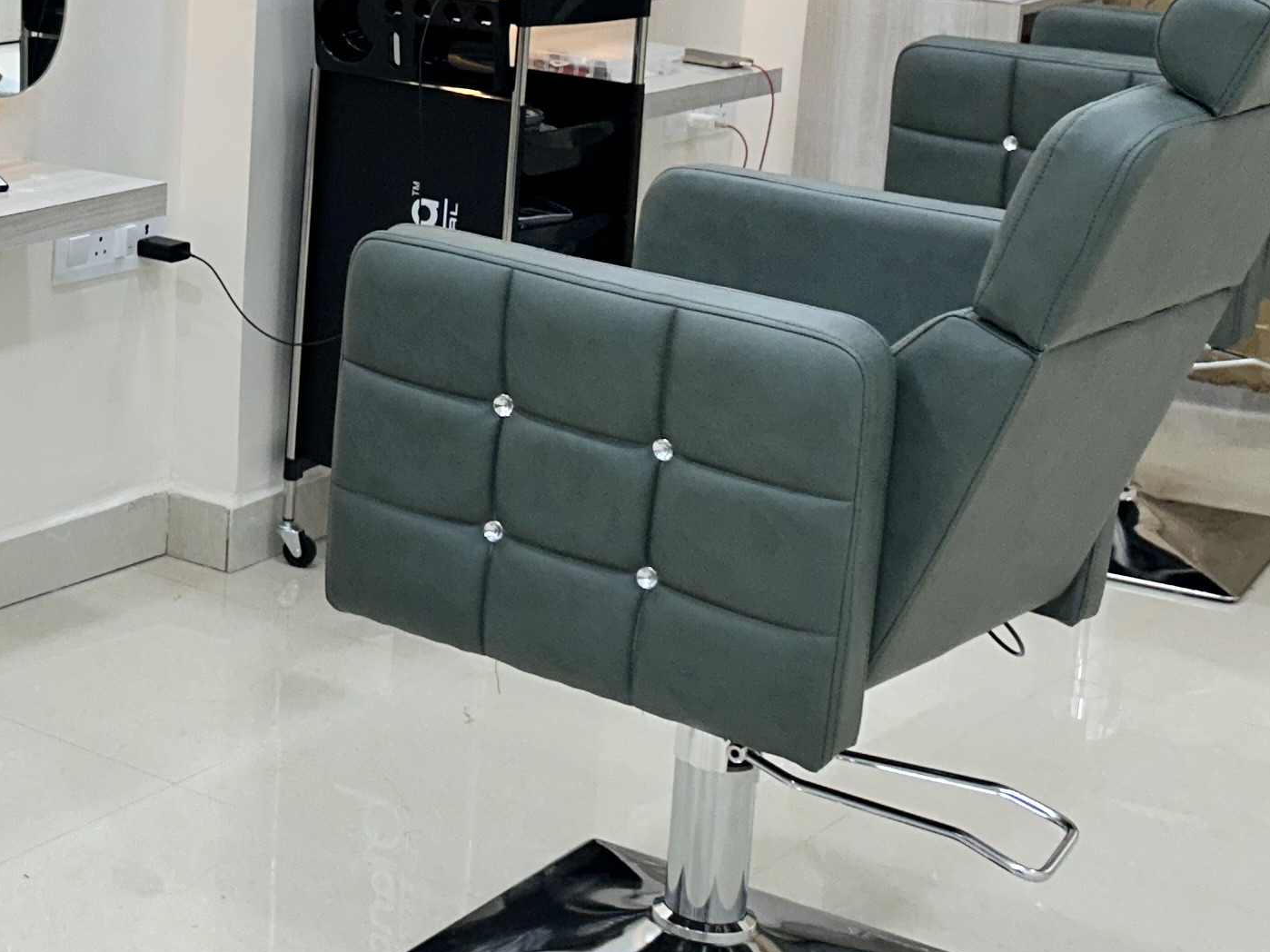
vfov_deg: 19.4
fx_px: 2751
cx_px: -177
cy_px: 164
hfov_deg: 24.1
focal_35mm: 75
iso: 40
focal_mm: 5.7
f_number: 1.5
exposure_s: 1/100
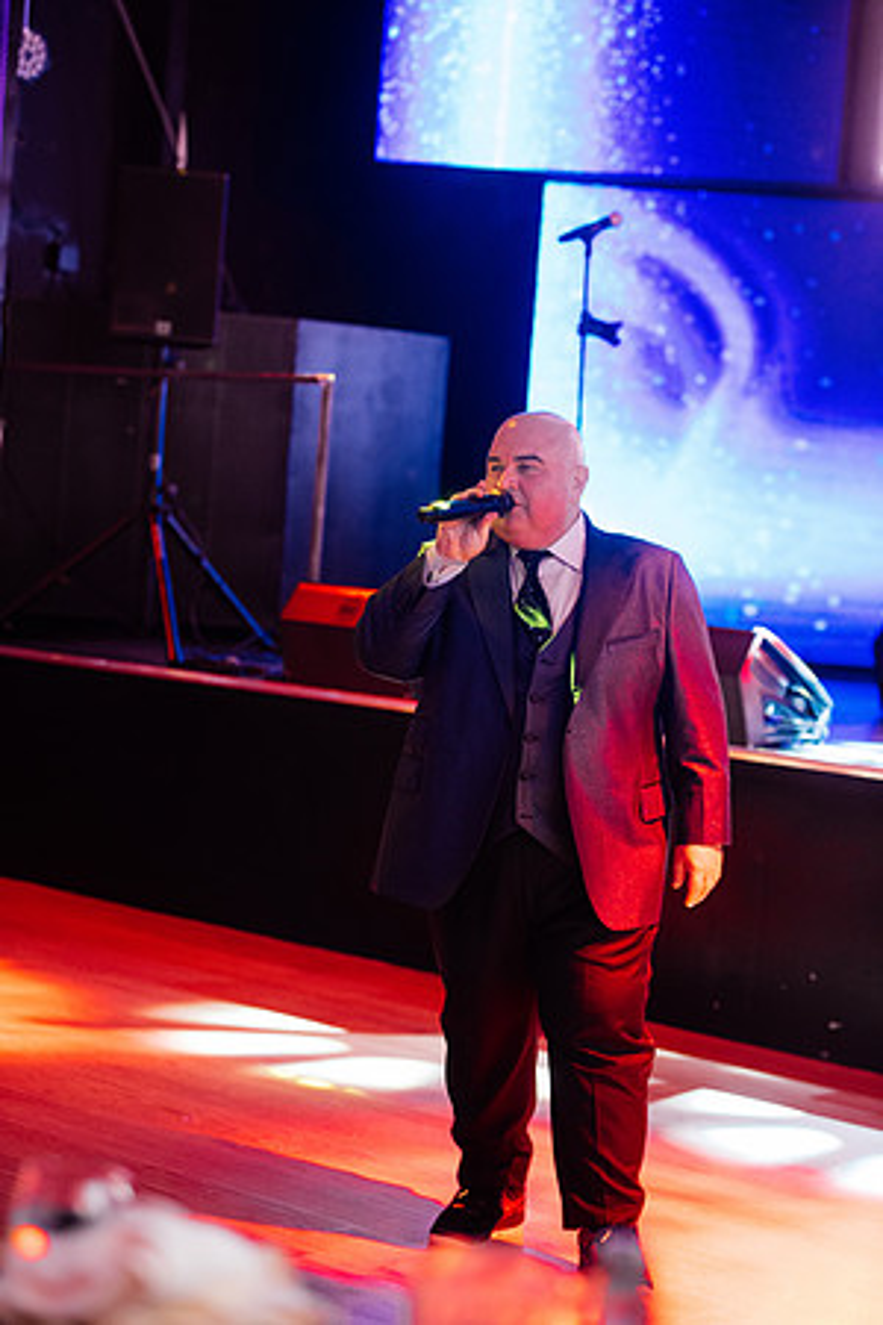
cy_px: 662
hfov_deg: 16.7
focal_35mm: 82
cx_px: 442
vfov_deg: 24.8
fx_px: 3017
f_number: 2.8
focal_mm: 82
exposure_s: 1/200
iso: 2000
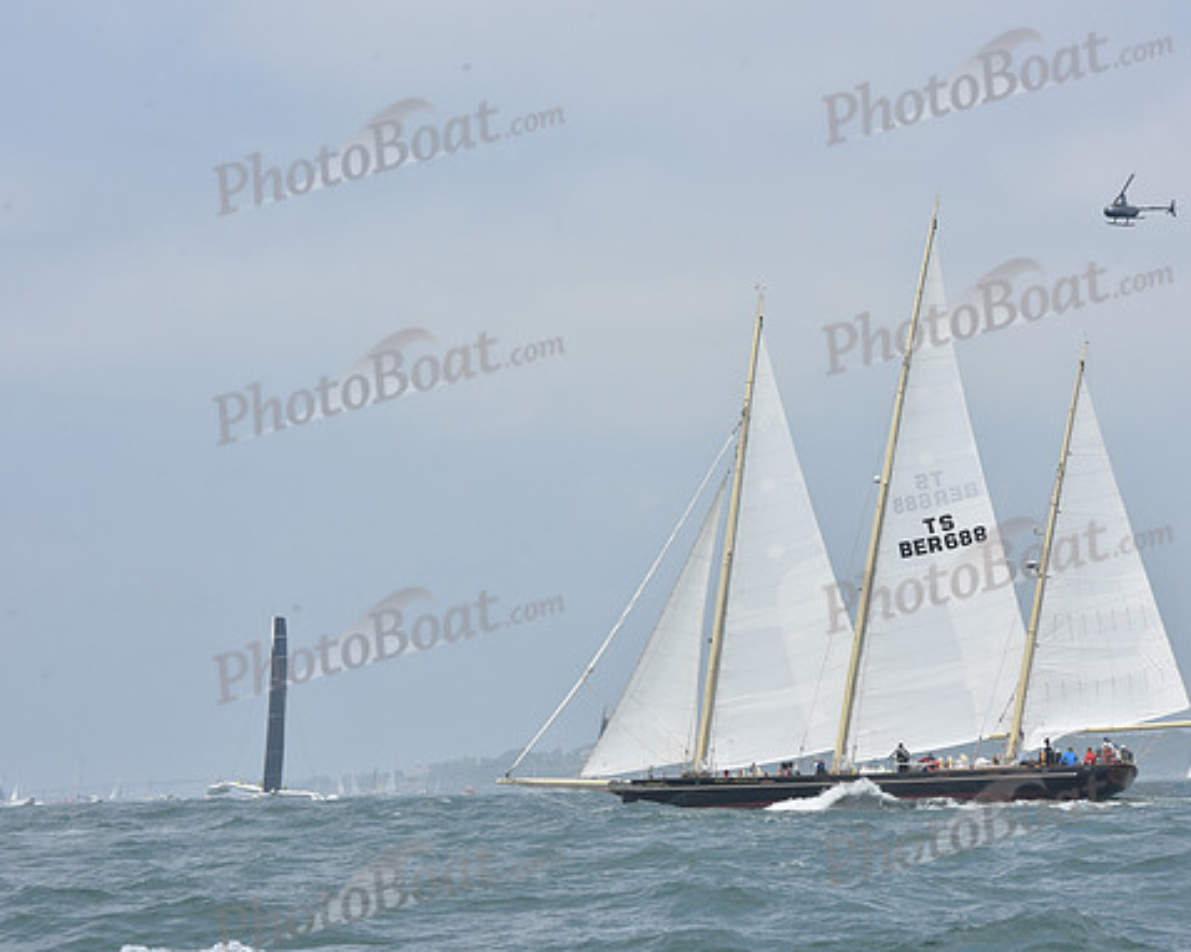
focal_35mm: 114
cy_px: 475
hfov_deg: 16.9
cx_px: 695
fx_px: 4017
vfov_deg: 13.5
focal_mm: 100
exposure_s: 1/800
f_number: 13
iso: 400
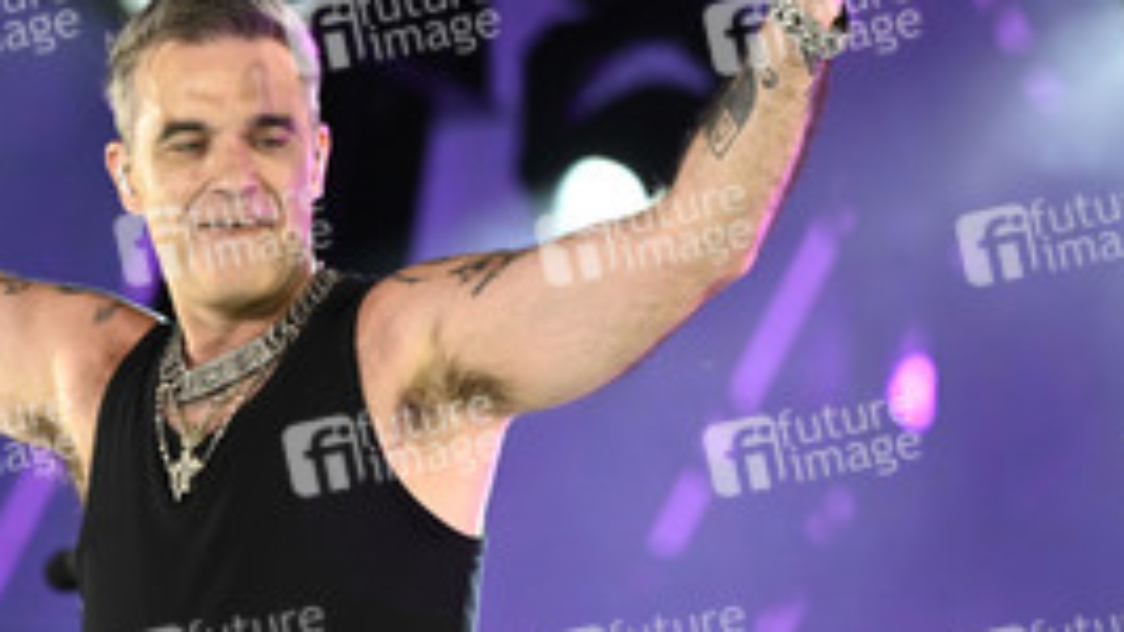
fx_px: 14778
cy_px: 341
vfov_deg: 2.4
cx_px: 280
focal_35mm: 496
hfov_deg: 4.4
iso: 1600
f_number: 5.6
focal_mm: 280
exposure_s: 1/200
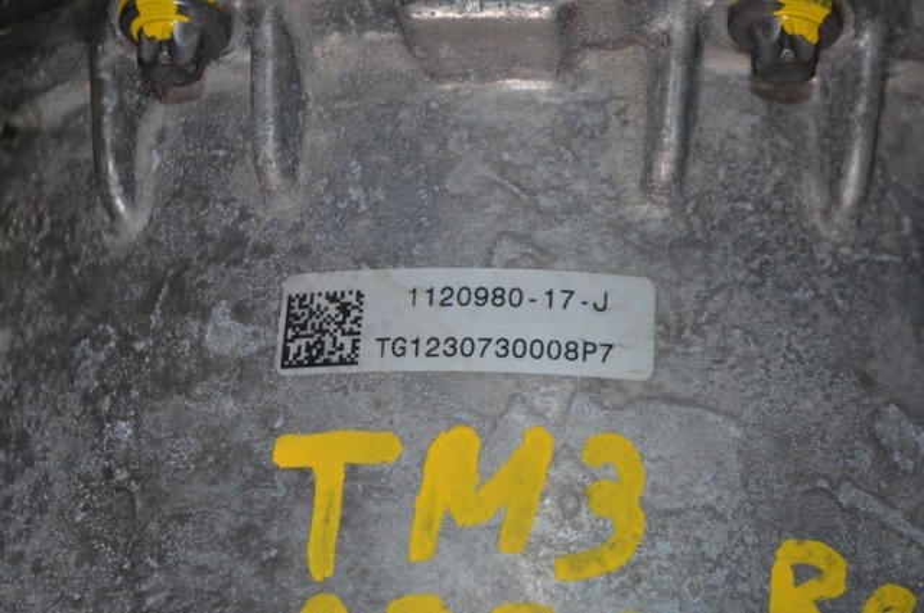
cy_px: 306
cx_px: 462
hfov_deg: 24.6
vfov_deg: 16.5
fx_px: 2115
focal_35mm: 82
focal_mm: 55
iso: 1100
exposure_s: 1/60
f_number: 5.6
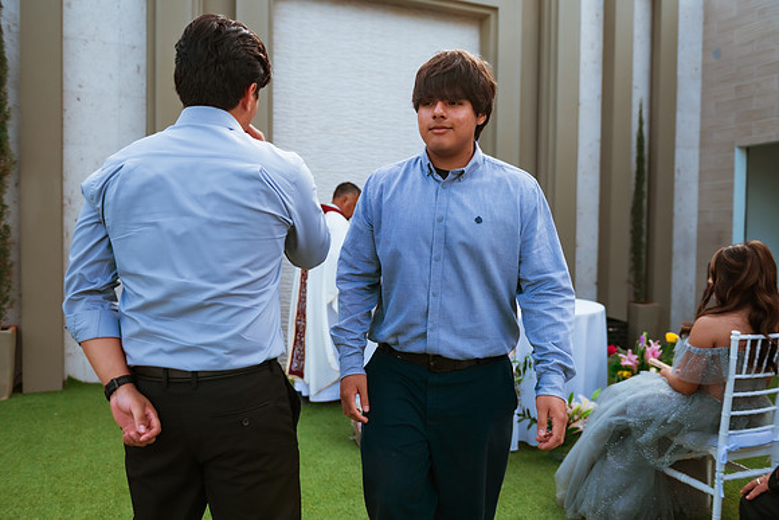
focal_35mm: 31
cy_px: 260
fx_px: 671
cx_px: 390
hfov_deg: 60.3
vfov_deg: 42.3
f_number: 2.8
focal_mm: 31
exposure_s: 1/1250
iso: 100
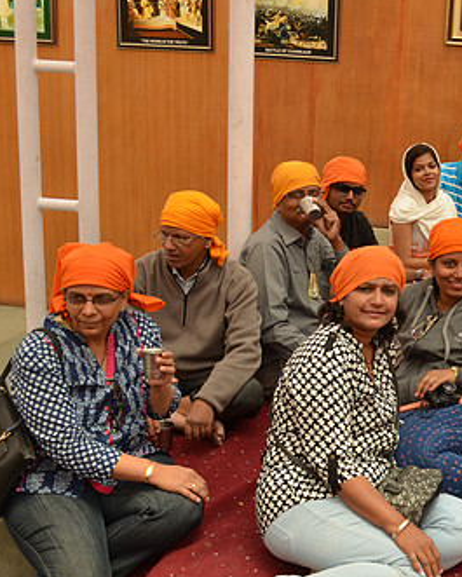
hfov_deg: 24.8
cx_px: 445
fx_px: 1008
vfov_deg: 31.9
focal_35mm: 59
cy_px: 288
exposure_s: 1/160
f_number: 6.3
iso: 200
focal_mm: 24
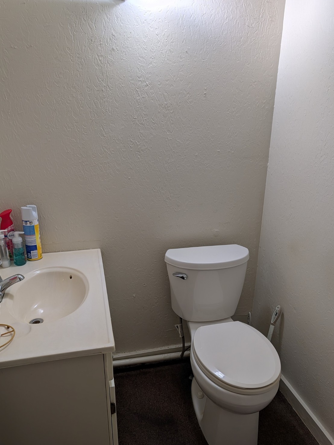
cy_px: 227
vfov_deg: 69.4
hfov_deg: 54.9
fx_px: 322
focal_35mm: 25
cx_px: 165
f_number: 1.68
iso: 17
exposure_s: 1/68.8
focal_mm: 6.9
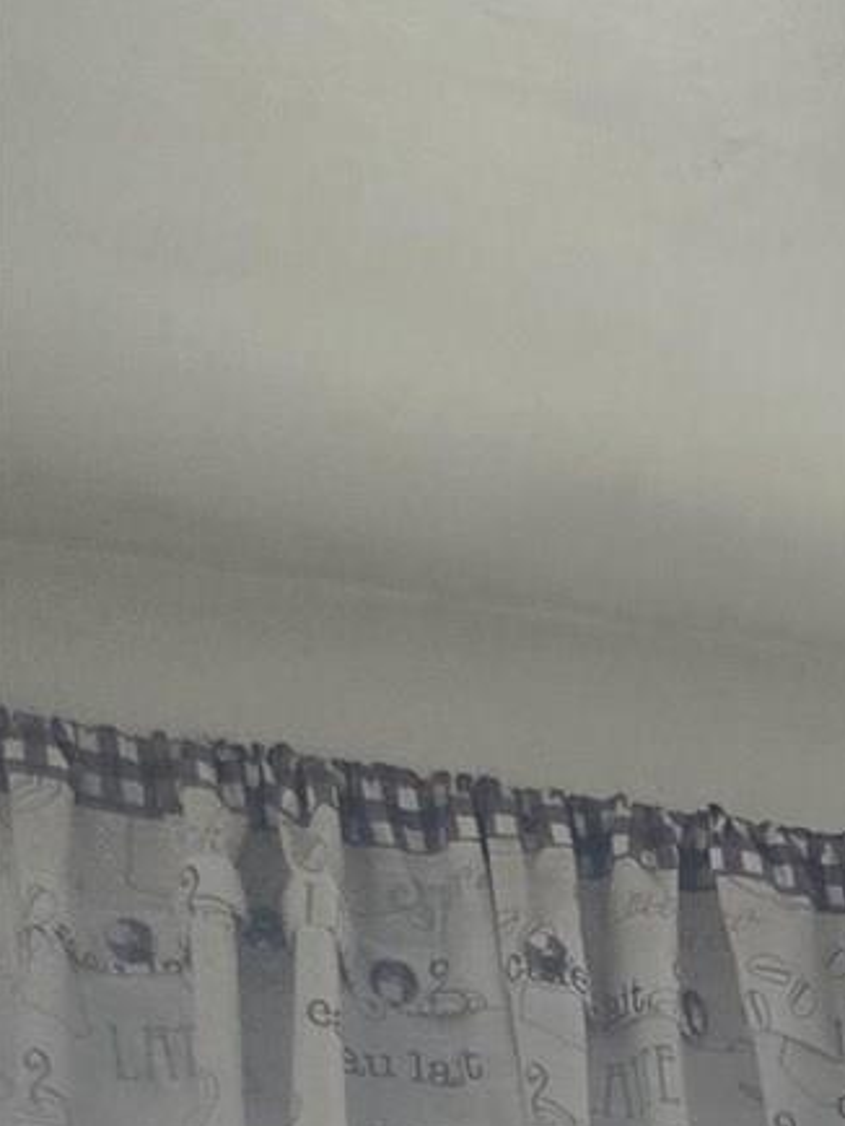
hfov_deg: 10.1
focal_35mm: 122
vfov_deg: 12.5
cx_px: 2232
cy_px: 2716
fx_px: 3967
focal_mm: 5.4
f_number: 1.8
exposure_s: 1/120
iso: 160
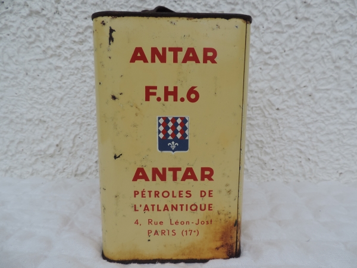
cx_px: 178
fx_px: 248
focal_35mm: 24
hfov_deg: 71.6
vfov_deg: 56.8
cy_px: 134
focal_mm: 4.3
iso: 80
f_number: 3
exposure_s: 1/320
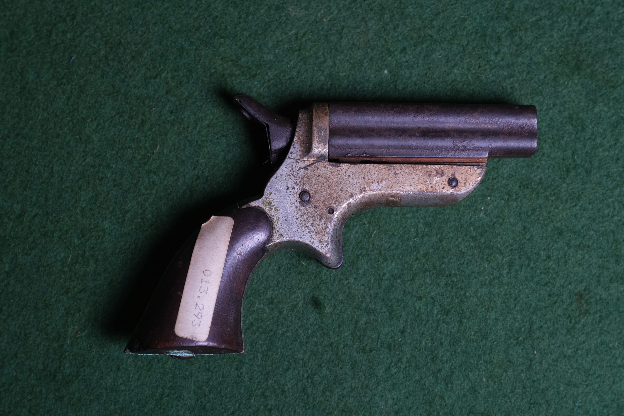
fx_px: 1439
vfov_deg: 16.5
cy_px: 208
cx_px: 312
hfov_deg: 24.5
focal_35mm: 83
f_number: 5.6
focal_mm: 55
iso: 320
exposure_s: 1/160
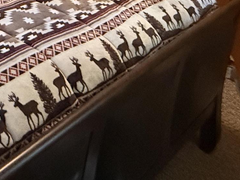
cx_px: -75
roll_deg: -1.9
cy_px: -89
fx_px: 402
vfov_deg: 21.3
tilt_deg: -11.8
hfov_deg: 27.5
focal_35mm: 58
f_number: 2.2
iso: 1000
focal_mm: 2.22
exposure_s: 1/60
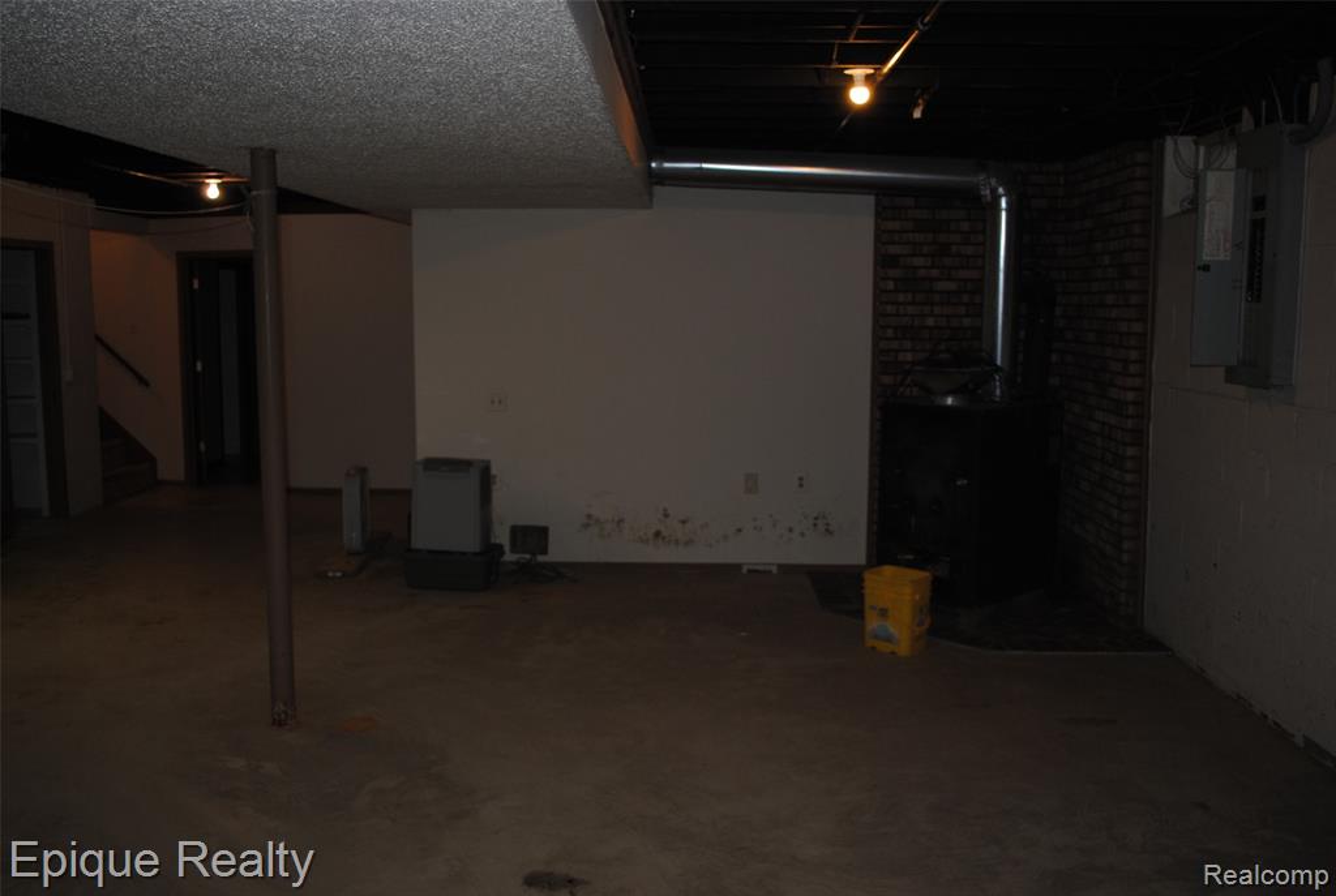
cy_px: 448
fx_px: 1115
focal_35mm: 30
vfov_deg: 43.8
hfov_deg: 61.8
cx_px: 668
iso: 200
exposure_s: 1/60
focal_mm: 20
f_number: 3.8
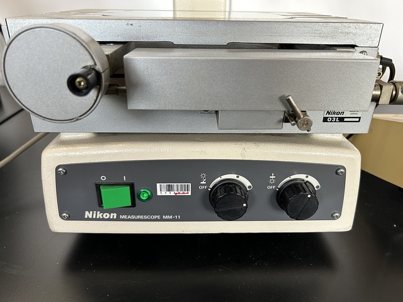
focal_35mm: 26
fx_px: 303
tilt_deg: -26.6
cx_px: 202
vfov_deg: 53.1
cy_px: 151
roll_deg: -1.0
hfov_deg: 67.3
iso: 100
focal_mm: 5.7
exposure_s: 1/121
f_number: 1.5
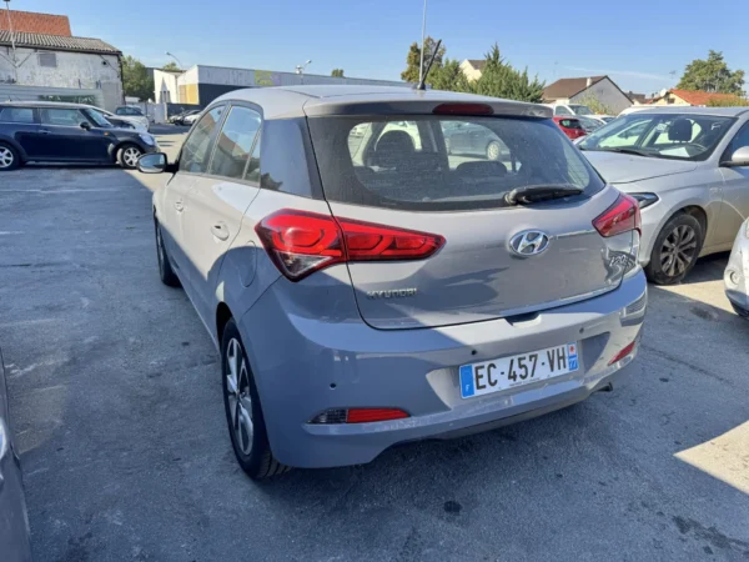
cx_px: 374
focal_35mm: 24
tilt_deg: -16.6
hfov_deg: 71.6
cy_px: 281
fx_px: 519
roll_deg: -1.4
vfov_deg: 56.8
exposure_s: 1/1172
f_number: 1.78
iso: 80
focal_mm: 6.76
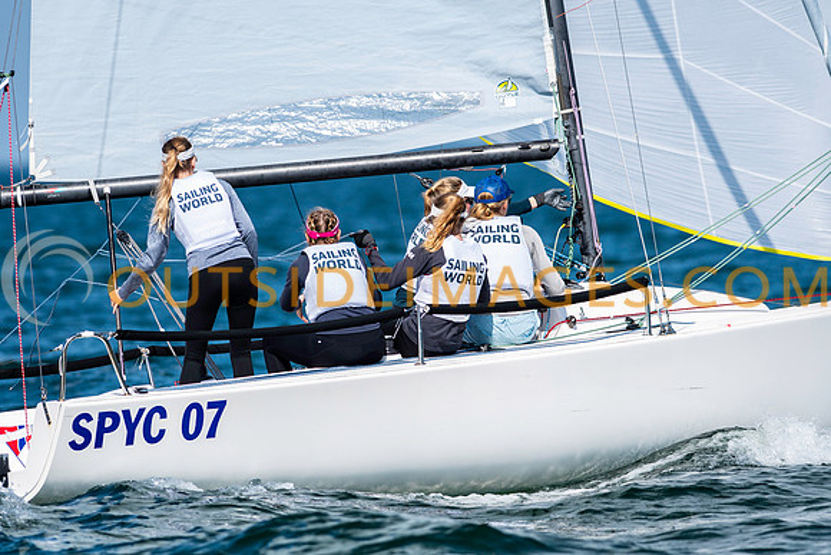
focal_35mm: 450
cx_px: 416
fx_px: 10389
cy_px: 278
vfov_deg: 3.1
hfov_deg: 4.6
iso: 200
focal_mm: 300
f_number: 5
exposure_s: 1/3200
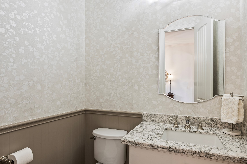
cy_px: 88
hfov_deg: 86.9
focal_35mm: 19
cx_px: 125
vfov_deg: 64.4
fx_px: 130
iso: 125
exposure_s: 1/2.5
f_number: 6.3
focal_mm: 15
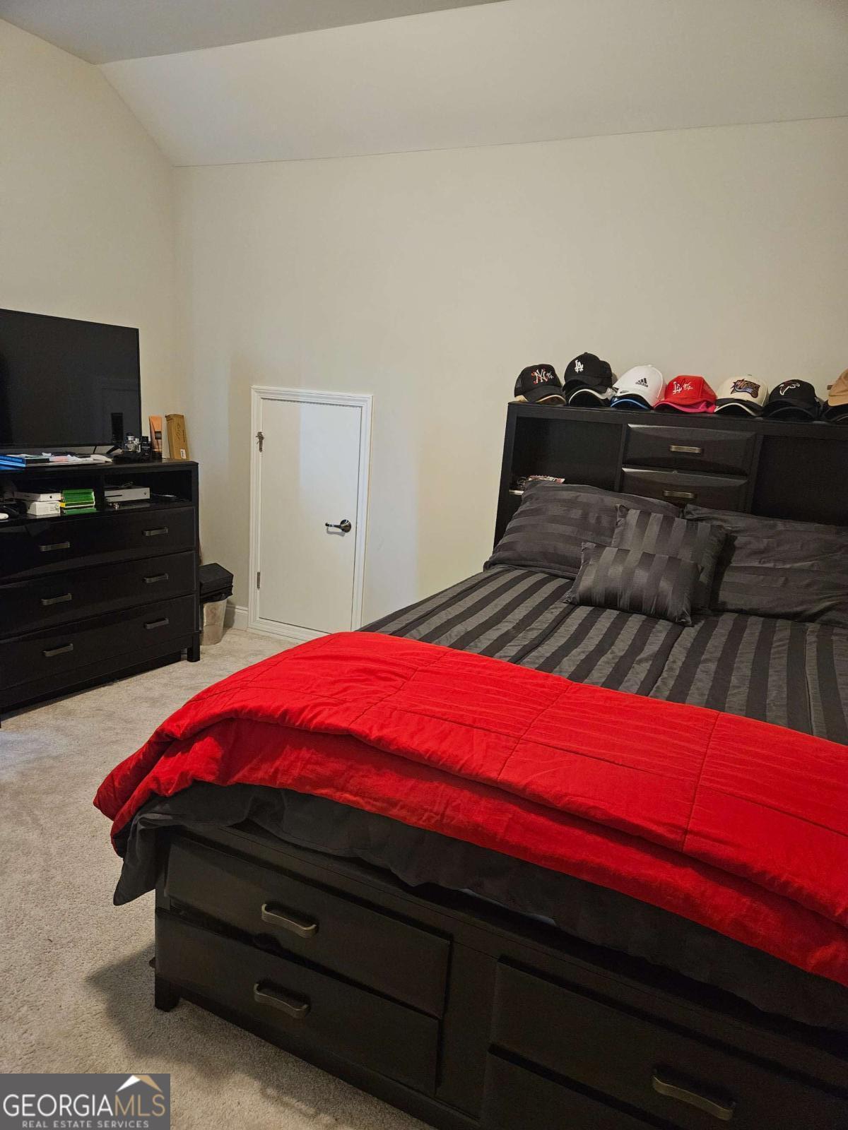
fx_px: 751
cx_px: 424
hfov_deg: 58.9
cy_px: 565
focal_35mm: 23
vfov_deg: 73.9
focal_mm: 5.4
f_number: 1.8
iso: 500
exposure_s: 1/40
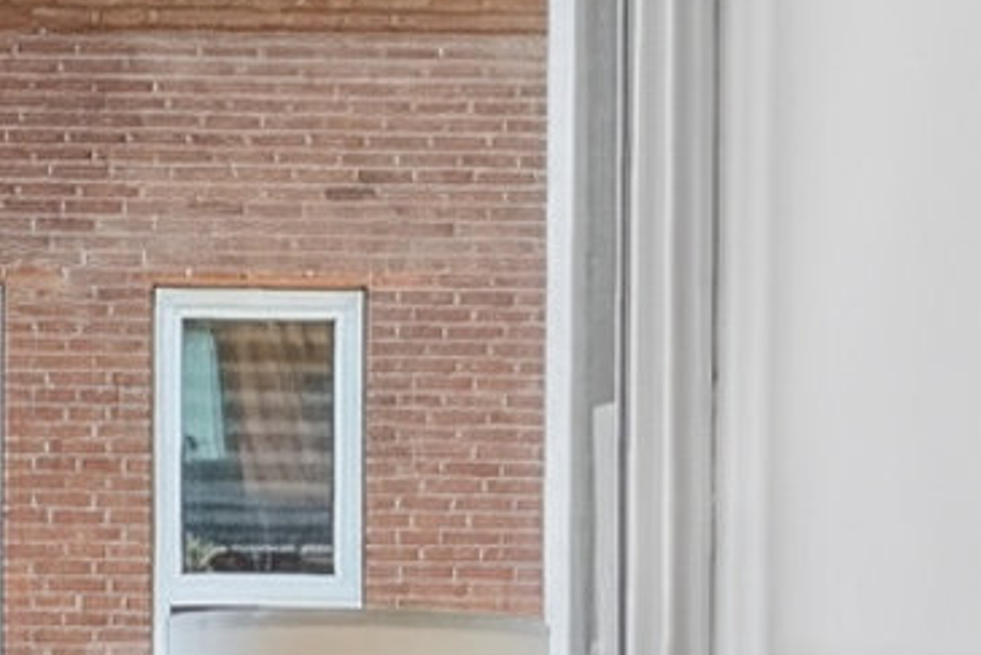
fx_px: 7087
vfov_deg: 5.3
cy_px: 903
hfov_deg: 7.8
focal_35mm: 260
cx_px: -302
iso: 400
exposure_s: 1/30
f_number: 8
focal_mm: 37
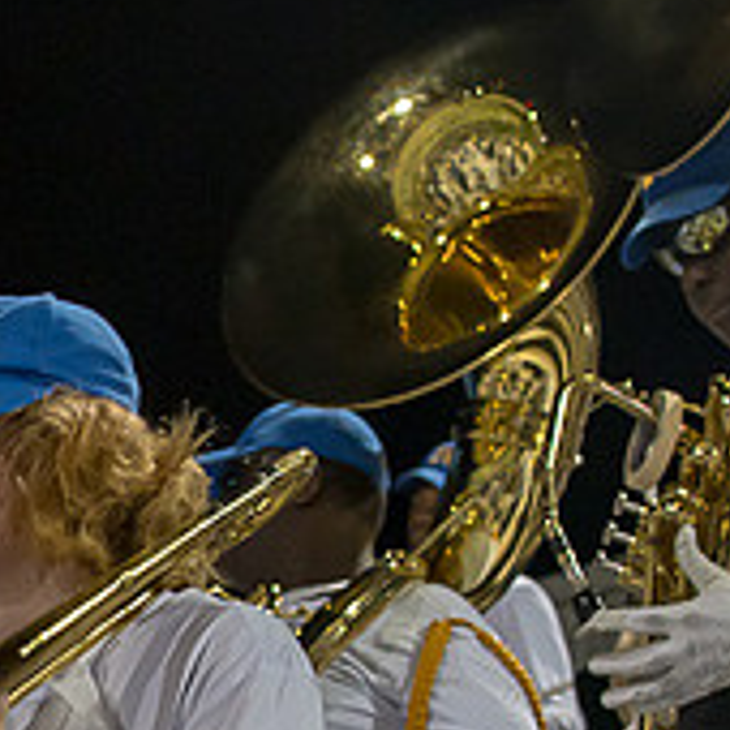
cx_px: -313
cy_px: 728
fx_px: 3603
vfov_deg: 11.5
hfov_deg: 11.2
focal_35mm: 151
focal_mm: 35
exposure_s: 1/320
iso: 1600
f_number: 4
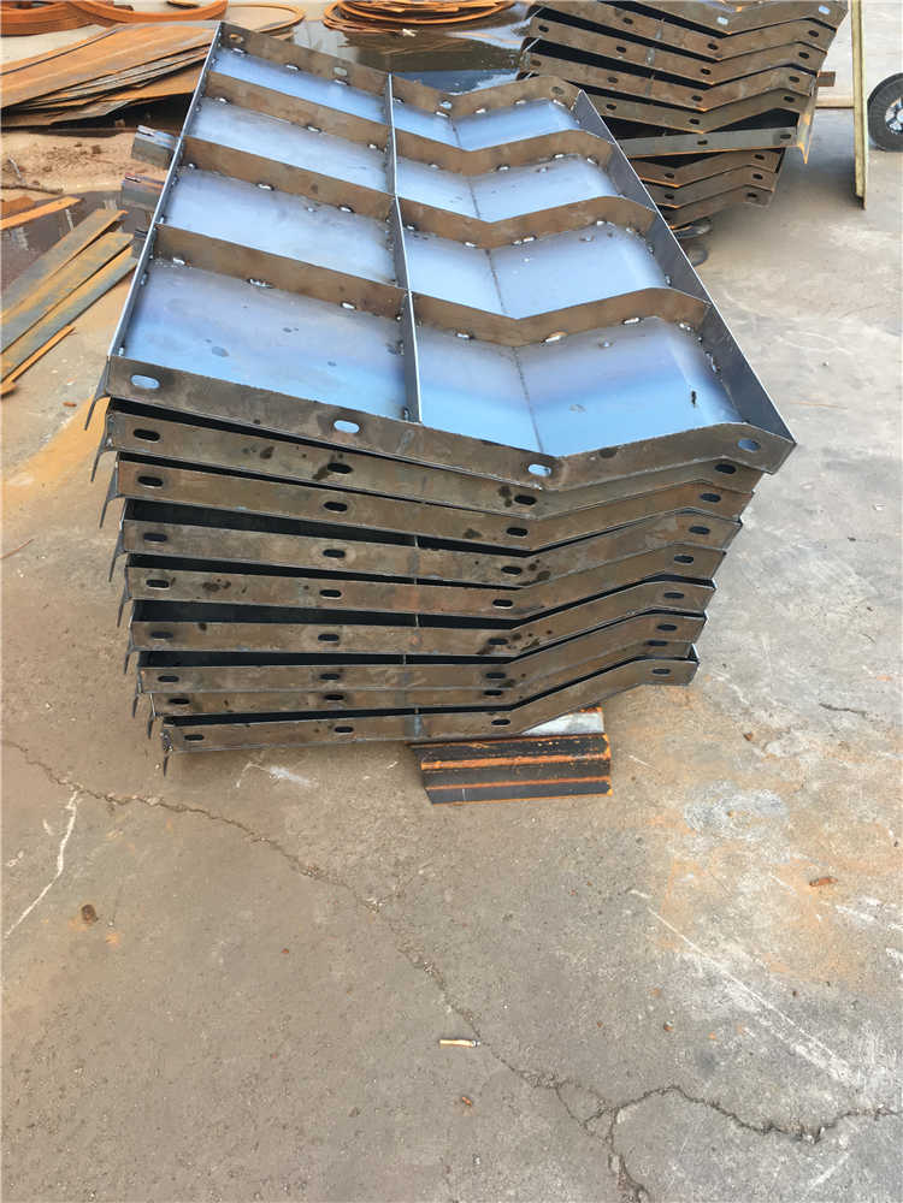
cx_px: 452
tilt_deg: -38.7
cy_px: 602
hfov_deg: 48.2
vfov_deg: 61.7
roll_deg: +1.3
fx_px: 1009
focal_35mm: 29
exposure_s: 1/100
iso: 40
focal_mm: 4.15
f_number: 2.2
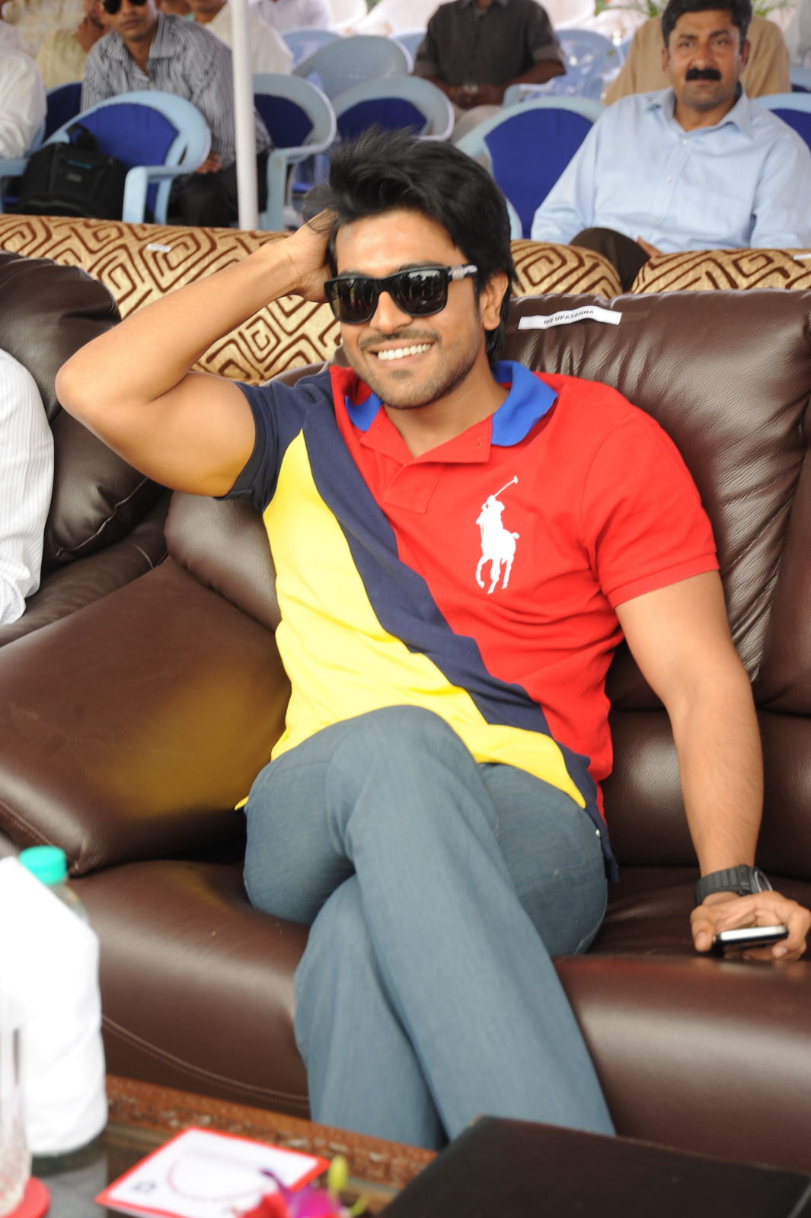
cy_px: 609
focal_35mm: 66
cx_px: 406
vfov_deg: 30.5
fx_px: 2232
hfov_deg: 20.6
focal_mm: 66
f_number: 6.3
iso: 500
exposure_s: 1/100
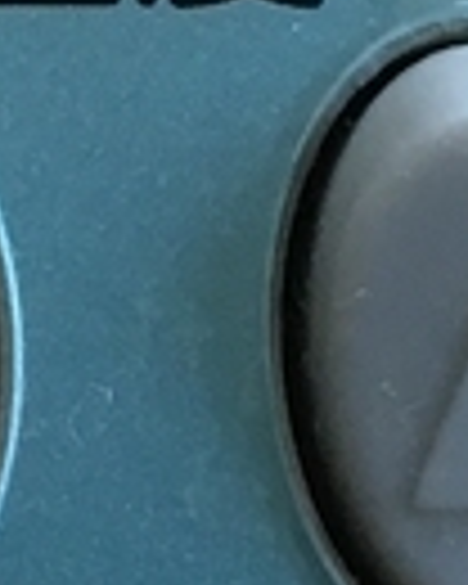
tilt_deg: -74.5
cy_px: -468
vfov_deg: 7.2
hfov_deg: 5.7
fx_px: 4536
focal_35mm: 262
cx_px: -562
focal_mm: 4.15
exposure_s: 1/30
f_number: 2.2
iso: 80
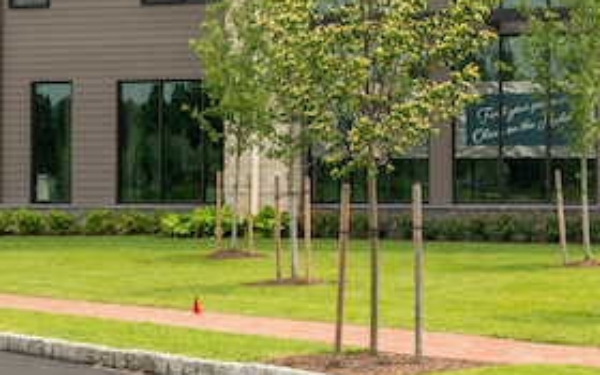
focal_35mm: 109
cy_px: -273
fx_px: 1782
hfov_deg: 19.1
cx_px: 300
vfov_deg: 11.3
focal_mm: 30
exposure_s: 1/250
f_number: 11
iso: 250
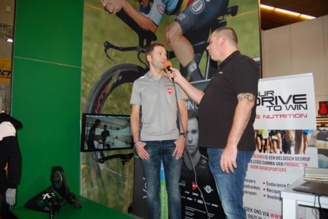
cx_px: 164
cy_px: 110
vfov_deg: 47.9
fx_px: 246
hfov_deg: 67.4
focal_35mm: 27
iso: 400
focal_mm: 18
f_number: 3.5
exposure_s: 1/60
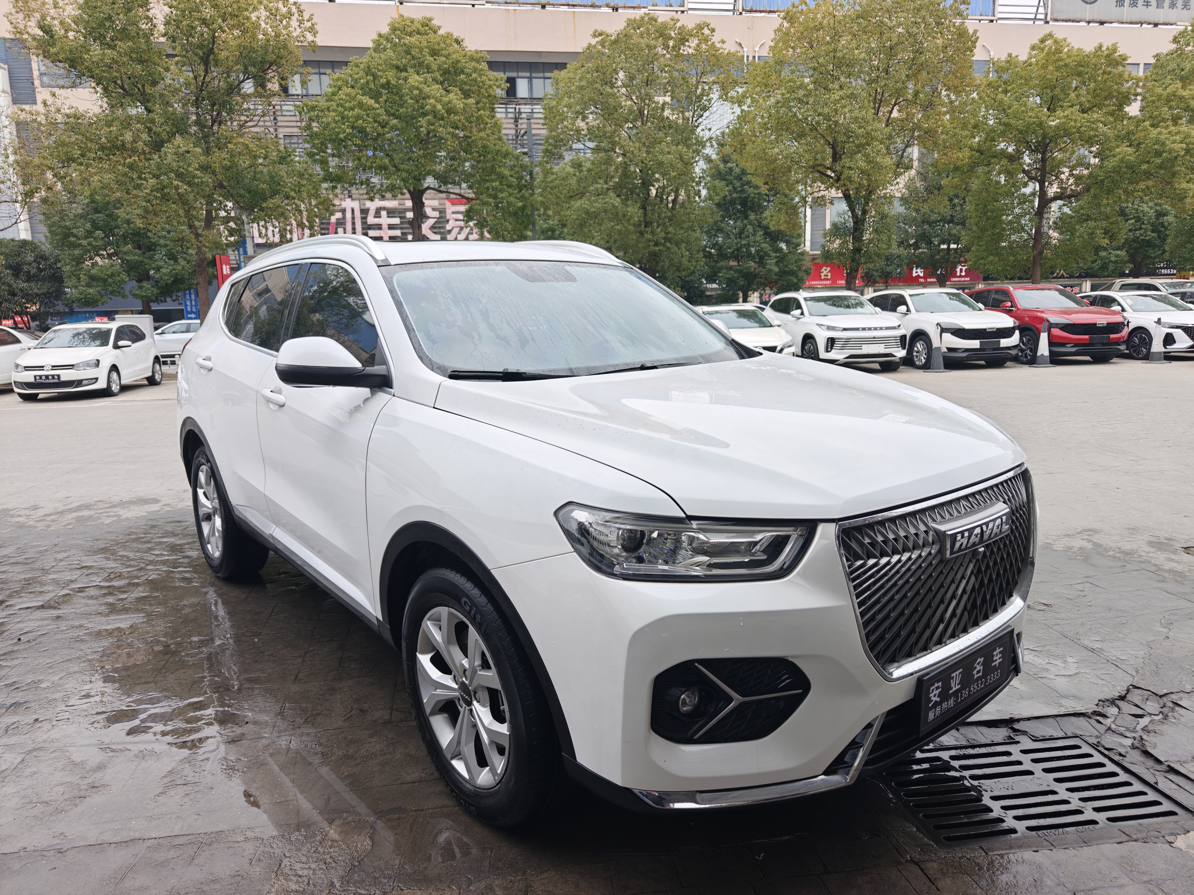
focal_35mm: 23
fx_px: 793
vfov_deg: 58.9
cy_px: 448
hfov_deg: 73.9
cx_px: 597
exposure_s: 1/200
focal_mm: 8.67
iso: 125
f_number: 1.8
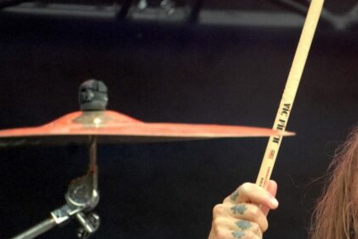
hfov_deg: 2.5
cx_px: 285
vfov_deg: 1.7
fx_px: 8074
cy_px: 148
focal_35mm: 812
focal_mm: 300
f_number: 6.3
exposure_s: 1/500
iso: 2500
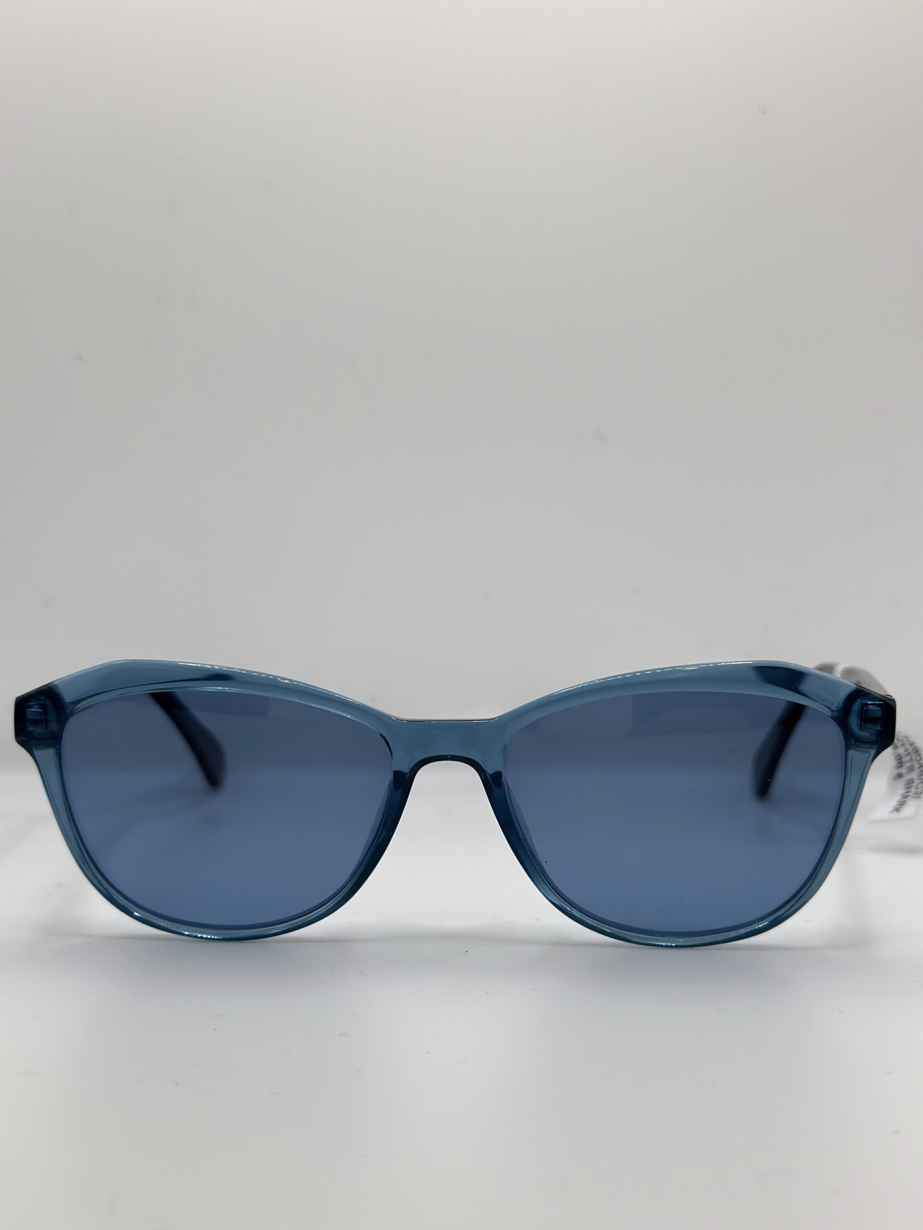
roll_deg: -0.4
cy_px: 615
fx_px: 1706
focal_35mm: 48
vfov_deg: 39.7
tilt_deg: -22.8
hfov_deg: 30.3
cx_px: 462
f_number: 1.78
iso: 80
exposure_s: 1/729
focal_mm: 6.86
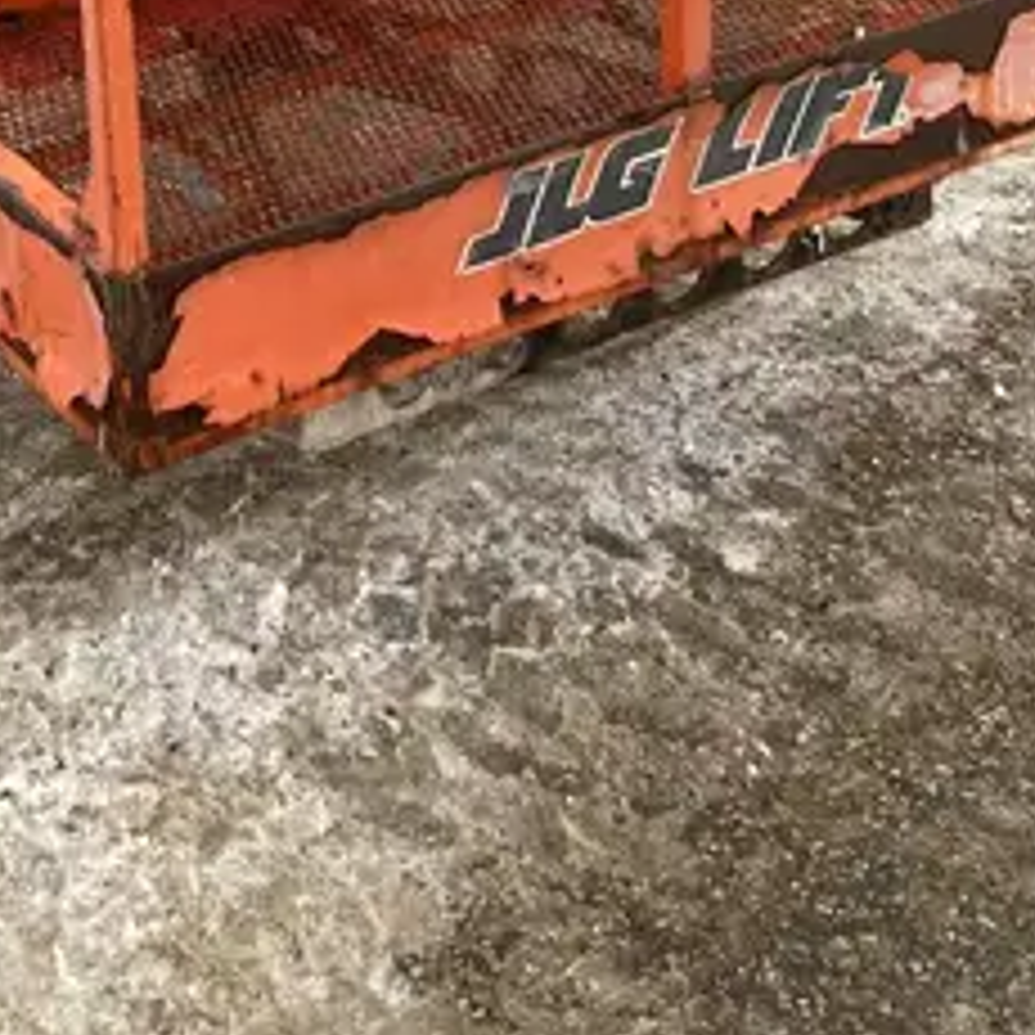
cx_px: -108
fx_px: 2672
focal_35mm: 79
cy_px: -335
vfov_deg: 20.0
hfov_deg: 20.8
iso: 20
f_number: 1.8
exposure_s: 1/289
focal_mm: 3.99
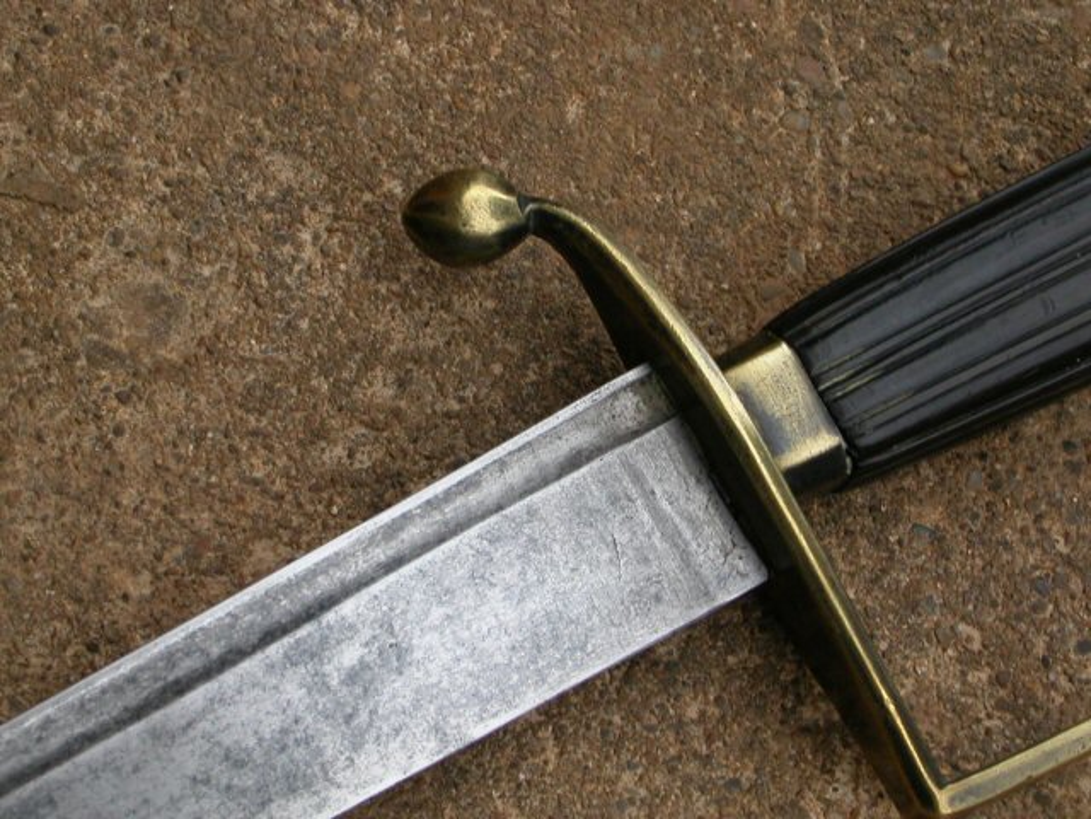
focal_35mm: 87
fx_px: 2742
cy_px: 410
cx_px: 546
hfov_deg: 22.5
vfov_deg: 17.0
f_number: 4.3
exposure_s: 1/95.2
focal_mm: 13.3
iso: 100
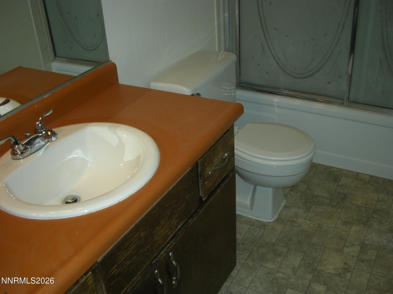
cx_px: 196
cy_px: 147
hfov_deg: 50.1
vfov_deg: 38.7
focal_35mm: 37
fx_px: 420
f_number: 2.8
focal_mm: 7.9
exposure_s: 1/35.2
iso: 64
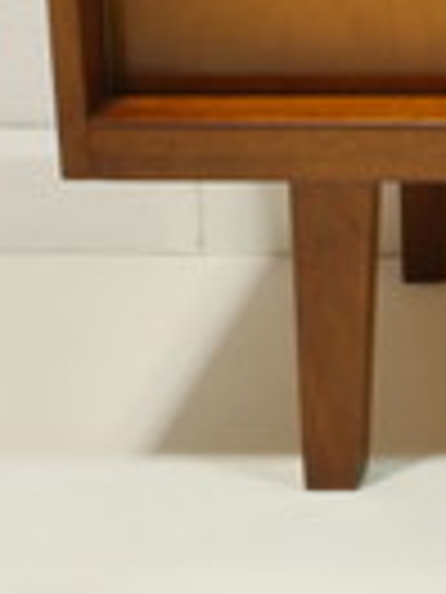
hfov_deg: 8.5
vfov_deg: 11.7
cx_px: 1005
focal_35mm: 163
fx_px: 2800
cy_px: -230
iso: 200
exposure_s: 1/3
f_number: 22
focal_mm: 21
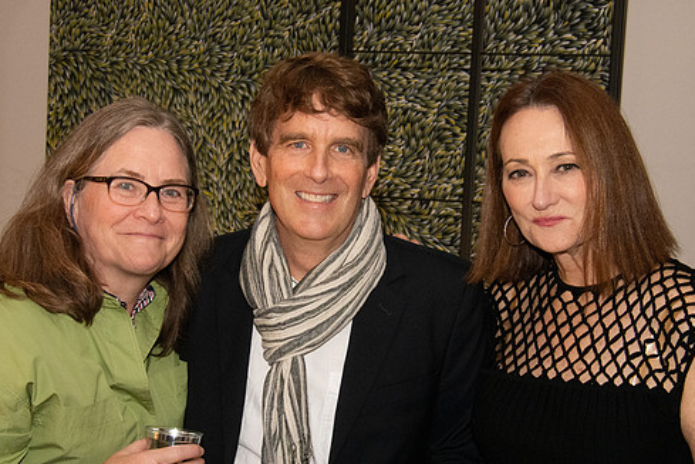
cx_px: 324
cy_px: 247
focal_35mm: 89
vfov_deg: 15.4
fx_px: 1718
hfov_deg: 22.9
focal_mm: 50
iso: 5000
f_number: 14
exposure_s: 1/160
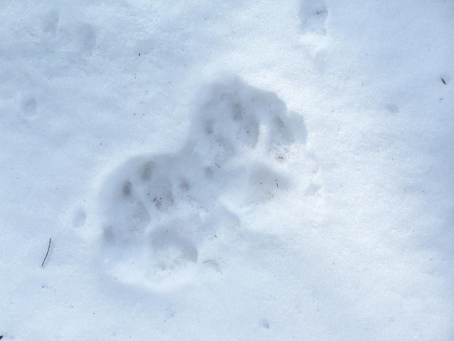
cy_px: 170
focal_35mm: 139
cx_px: 227
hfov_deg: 14.2
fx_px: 1823
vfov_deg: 10.7
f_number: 3.2
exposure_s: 1/400
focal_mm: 23.1
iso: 80
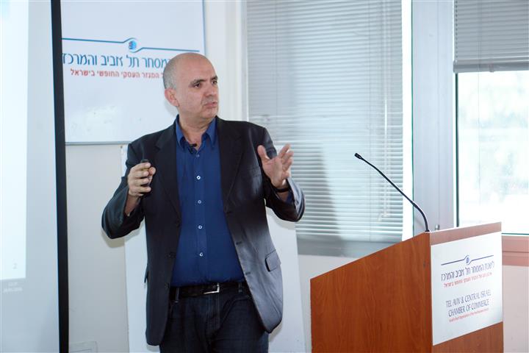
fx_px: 1102
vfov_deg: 18.2
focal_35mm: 75
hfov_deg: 27.0
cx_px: 264
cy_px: 176
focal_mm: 50
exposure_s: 1/125
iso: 1000
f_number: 2
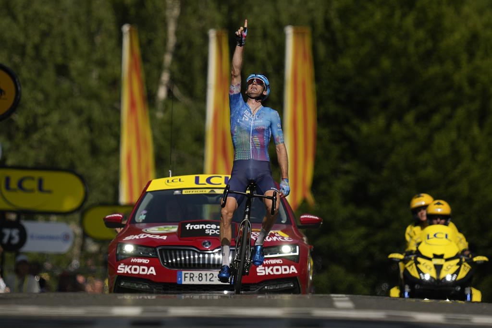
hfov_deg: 5.2
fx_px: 5467
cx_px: 246
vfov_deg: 3.4
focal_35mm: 400
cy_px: 164
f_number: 3.5
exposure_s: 1/6400
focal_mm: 400
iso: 200
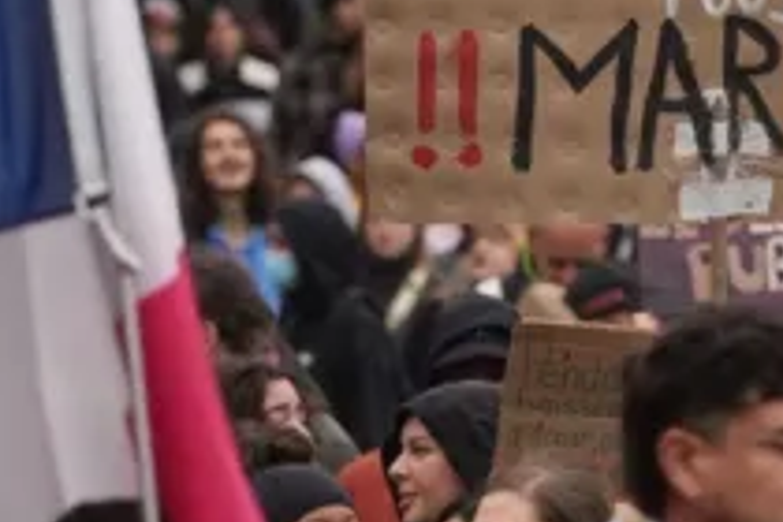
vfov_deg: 1.9
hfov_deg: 2.8
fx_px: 15920
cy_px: -158
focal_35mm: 732
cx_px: 891
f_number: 4
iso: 640
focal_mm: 150
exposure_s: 1/1250
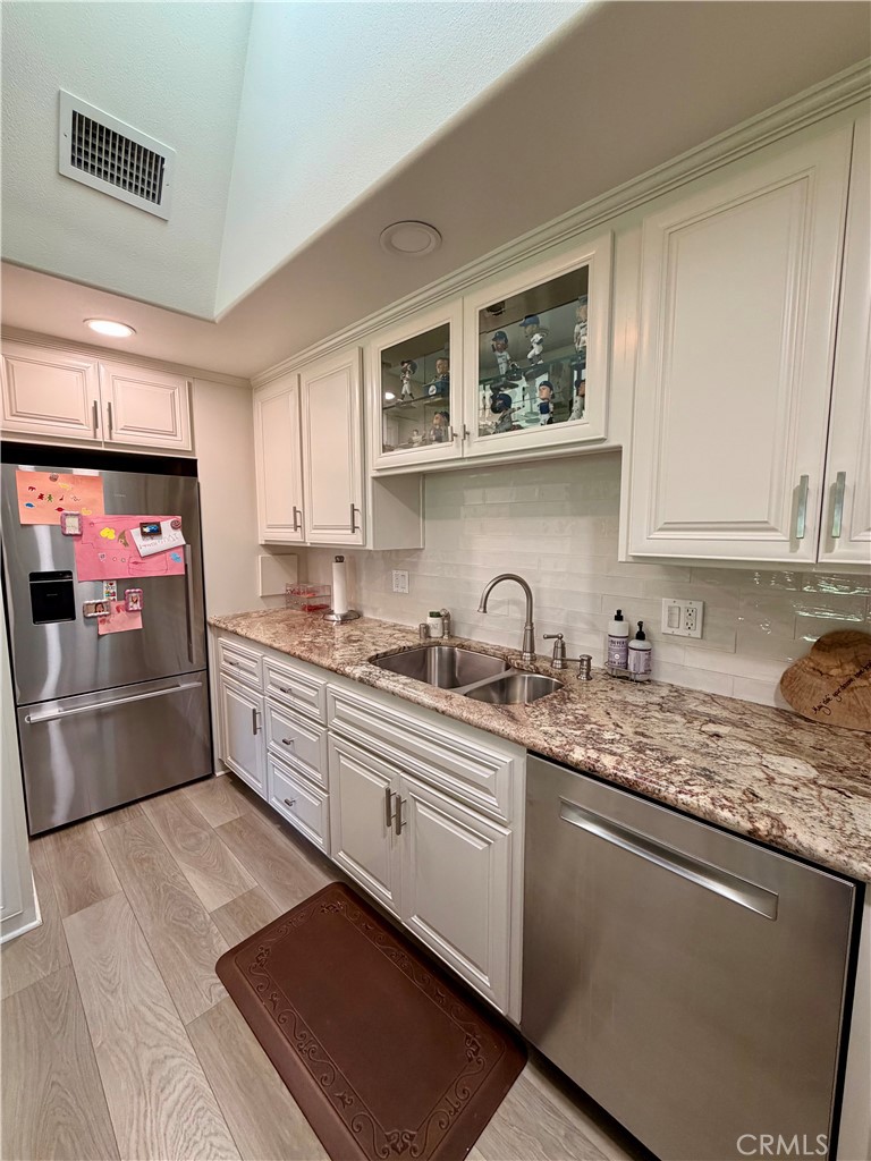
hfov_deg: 85.7
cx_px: 436
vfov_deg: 102.1
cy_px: 580
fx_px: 470
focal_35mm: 14
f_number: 2.2
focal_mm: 2.22
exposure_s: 1/120
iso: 250
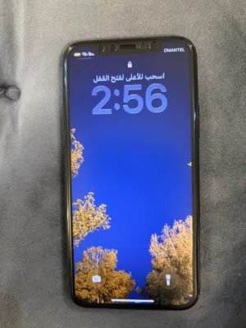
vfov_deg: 67.3
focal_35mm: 26
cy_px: 164
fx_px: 246
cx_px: 123
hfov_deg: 53.1
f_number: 1.6
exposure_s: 1/40
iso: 640
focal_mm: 5.96
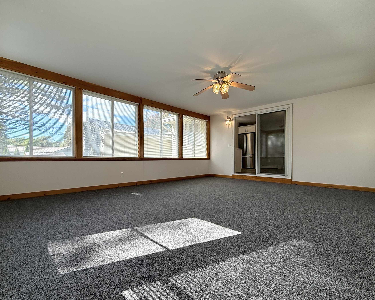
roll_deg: -0.4
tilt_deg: -0.6
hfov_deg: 93.1
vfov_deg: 80.3
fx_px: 178
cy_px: 160
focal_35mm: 16
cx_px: 188
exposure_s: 1/256
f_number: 2.2
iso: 64
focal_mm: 2.22
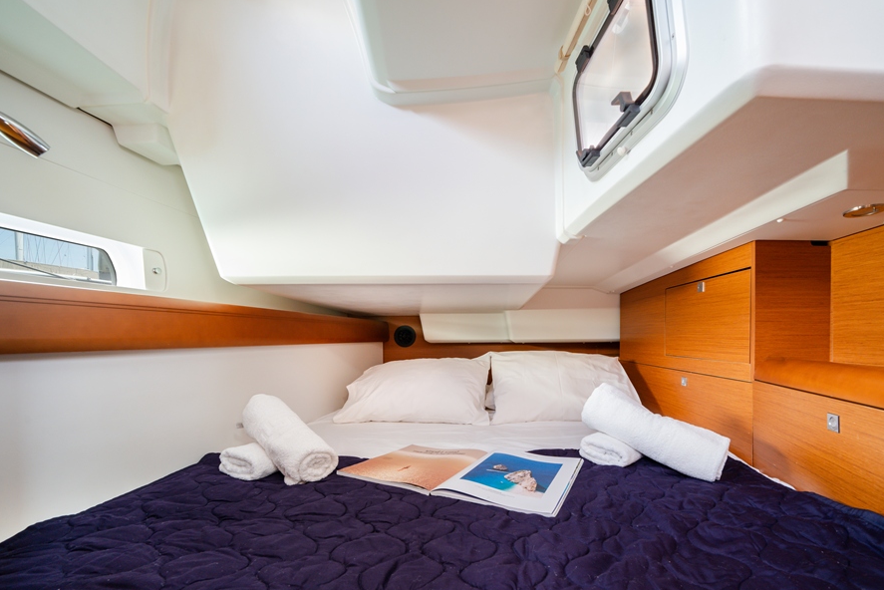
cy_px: 337
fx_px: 368
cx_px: 488
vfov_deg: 76.9
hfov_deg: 100.0
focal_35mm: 15
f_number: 9
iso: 400
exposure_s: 1/2
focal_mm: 13
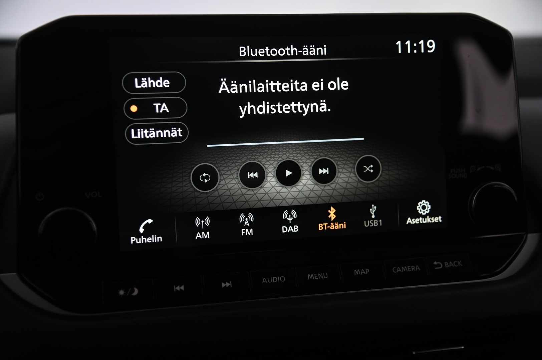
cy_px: 180
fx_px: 782
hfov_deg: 38.2
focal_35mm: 52
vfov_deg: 25.9
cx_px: 271
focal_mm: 52
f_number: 4
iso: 1000
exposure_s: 1/50
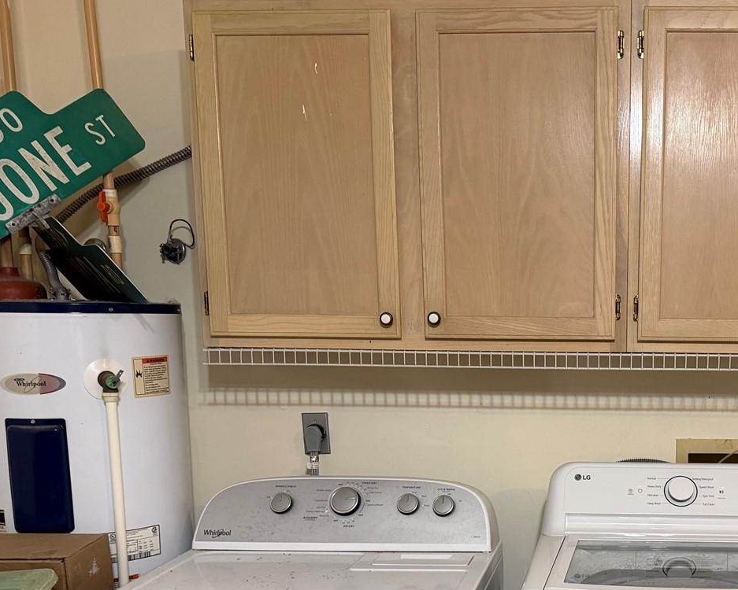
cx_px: 601
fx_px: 874
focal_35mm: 40
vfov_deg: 36.4
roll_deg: -0.3
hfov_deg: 43.4
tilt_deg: -8.4
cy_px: 448
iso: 320
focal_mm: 6.76
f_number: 1.78
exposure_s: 1/60
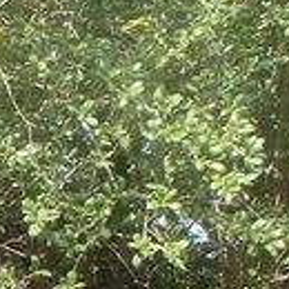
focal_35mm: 181
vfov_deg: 9.5
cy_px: 398
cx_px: -320
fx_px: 1710
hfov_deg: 9.0
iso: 80
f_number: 3.2
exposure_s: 1/125
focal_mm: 4.6
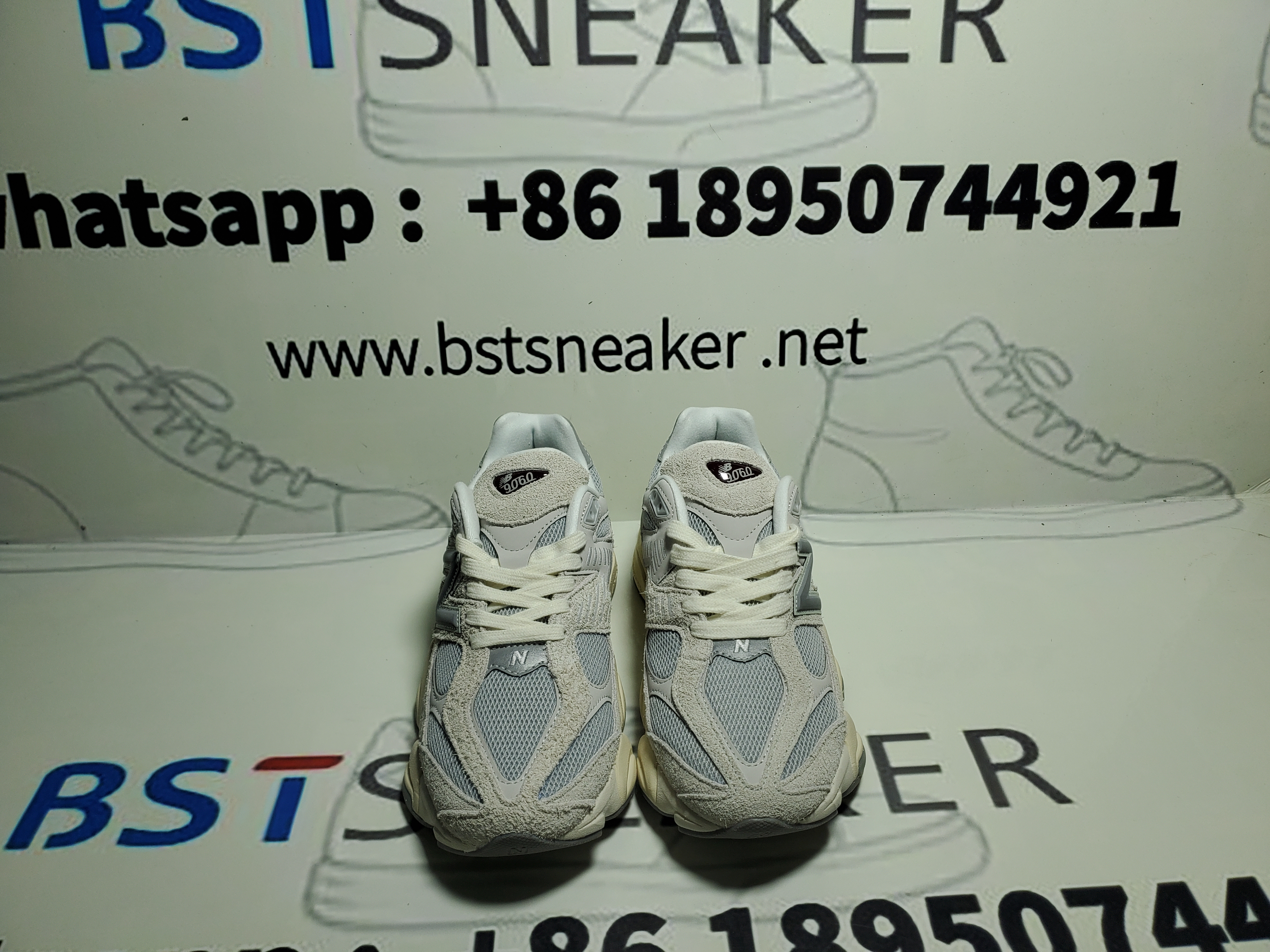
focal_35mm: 26
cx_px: 635
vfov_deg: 53.1
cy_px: 476
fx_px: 954
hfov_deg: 67.3
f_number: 1.5
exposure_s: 1/1047
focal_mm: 4.3
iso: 50
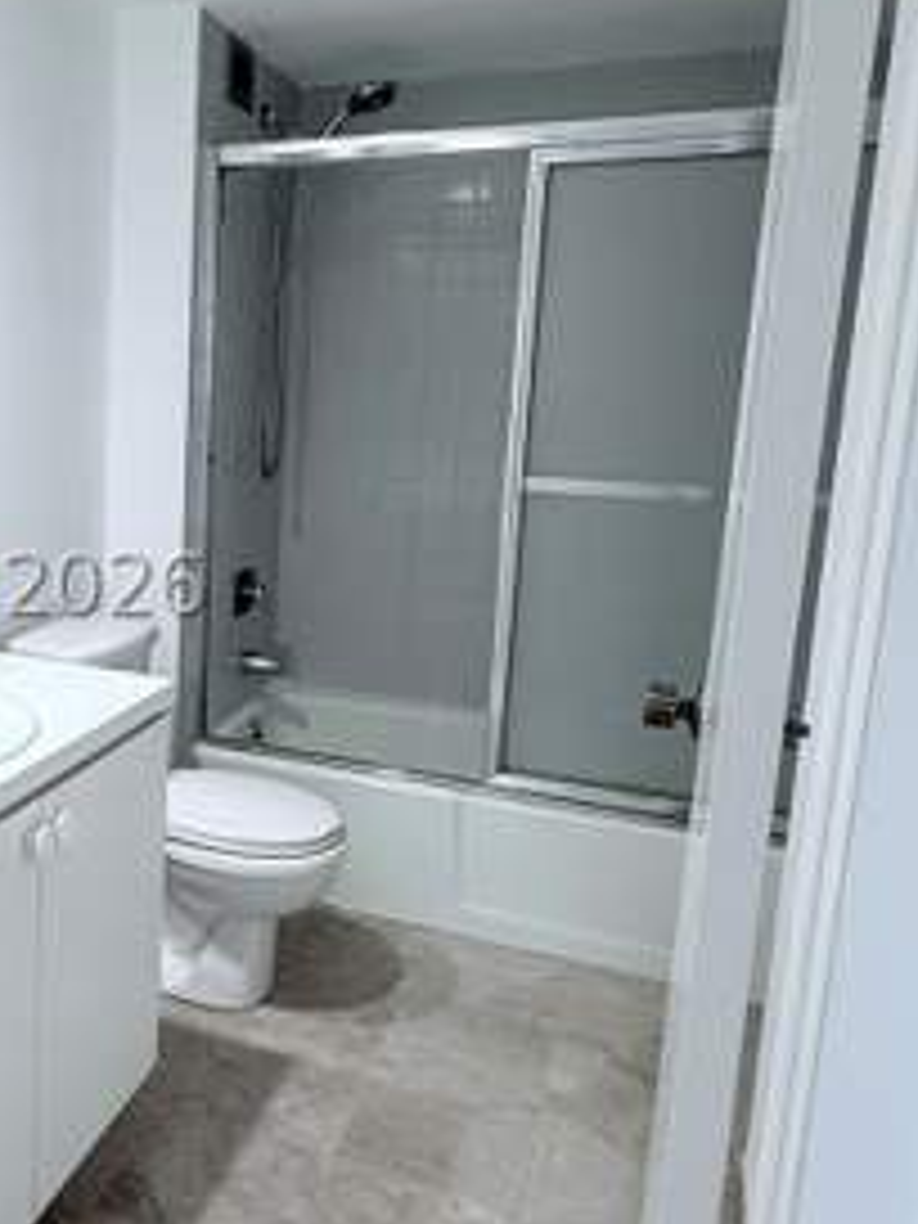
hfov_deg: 39.9
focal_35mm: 33
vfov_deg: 55.3
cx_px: 99
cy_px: 585
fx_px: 1167
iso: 200
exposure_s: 1/120
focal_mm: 2.22
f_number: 2.2
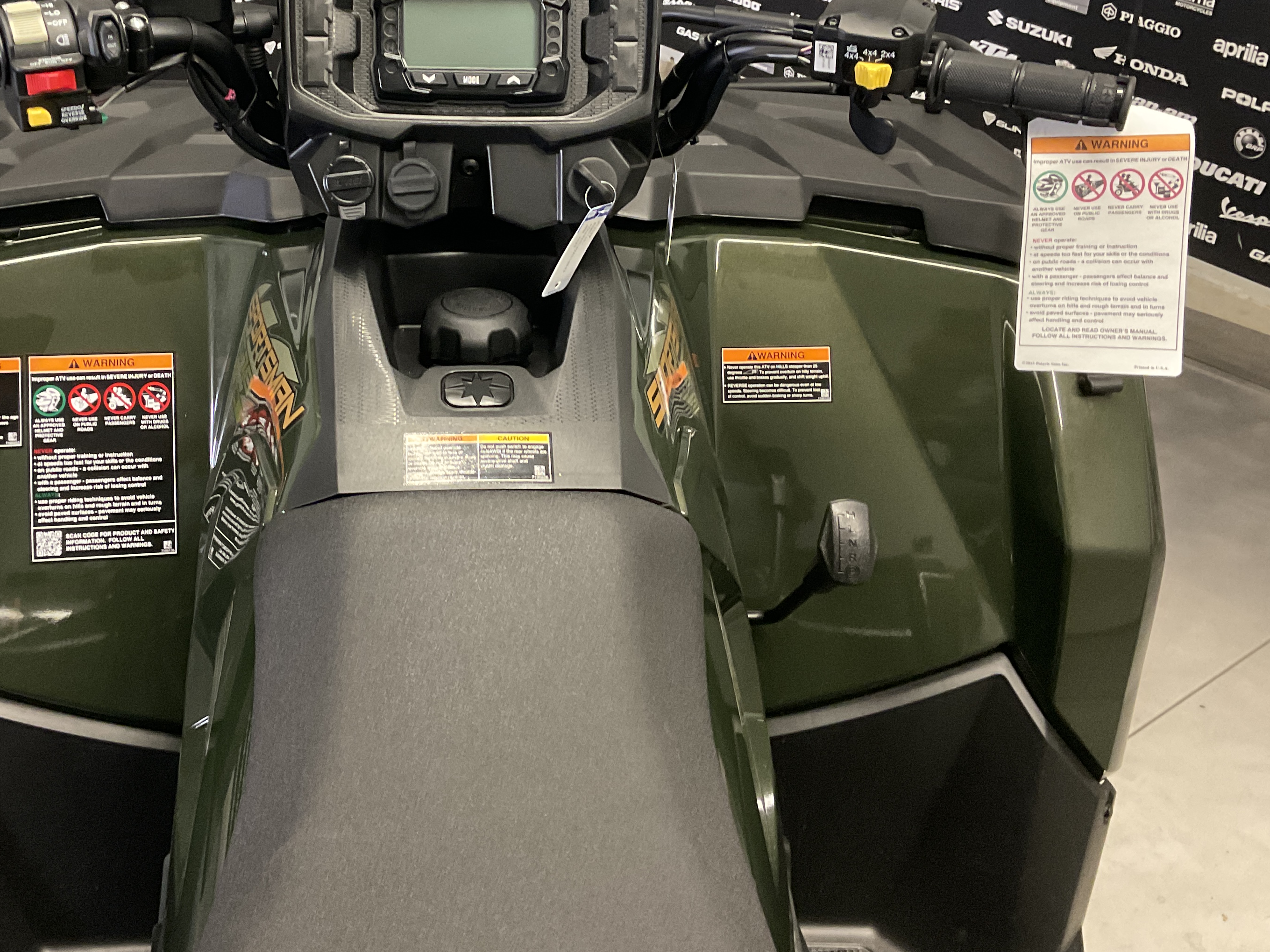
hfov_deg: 43.6
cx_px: 505
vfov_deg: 33.3
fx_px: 1578
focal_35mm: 43
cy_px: 314
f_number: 1.8
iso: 250
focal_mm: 3
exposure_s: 1/30
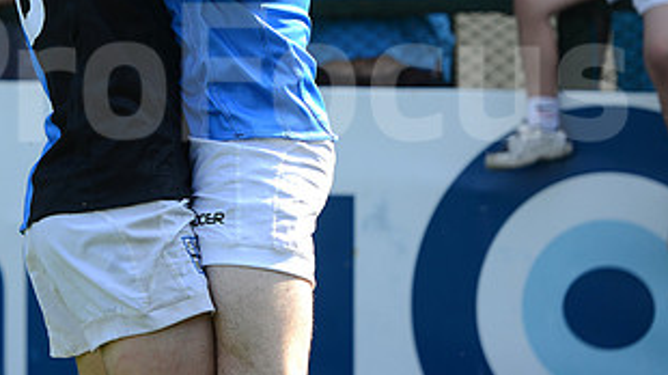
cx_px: 88
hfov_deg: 8.1
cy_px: 68
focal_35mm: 265
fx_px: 4691
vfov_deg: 4.6
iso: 250
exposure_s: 1/1000
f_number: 2.8
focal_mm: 135
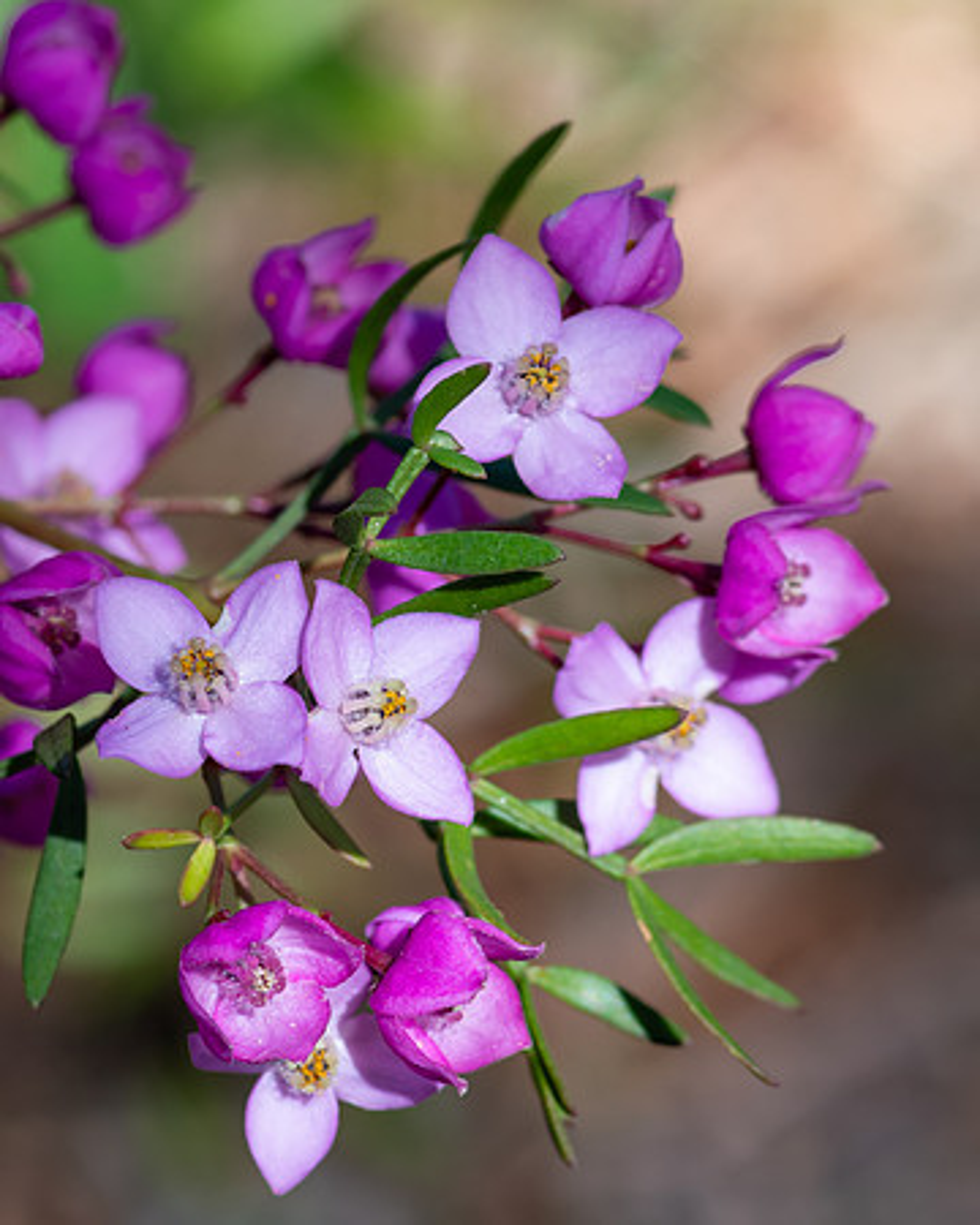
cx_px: 350
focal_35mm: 254
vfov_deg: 7.6
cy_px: 638
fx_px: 9225
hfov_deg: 6.1
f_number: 11
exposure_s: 1/125
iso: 200
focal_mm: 105
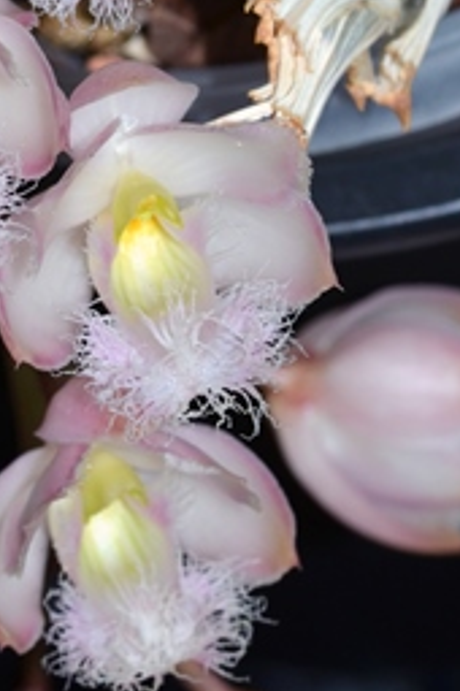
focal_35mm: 338
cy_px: 219
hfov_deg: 4.1
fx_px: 6478
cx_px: 65
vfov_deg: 6.1
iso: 400
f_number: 11
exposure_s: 1/60
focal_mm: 90
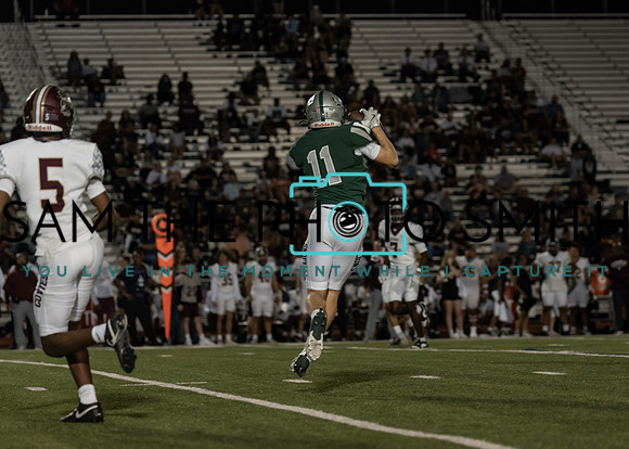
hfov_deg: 12.3
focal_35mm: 163
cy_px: 198
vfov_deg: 8.8
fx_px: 2908
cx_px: 361
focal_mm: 123
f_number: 2.8
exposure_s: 1/1000
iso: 1600
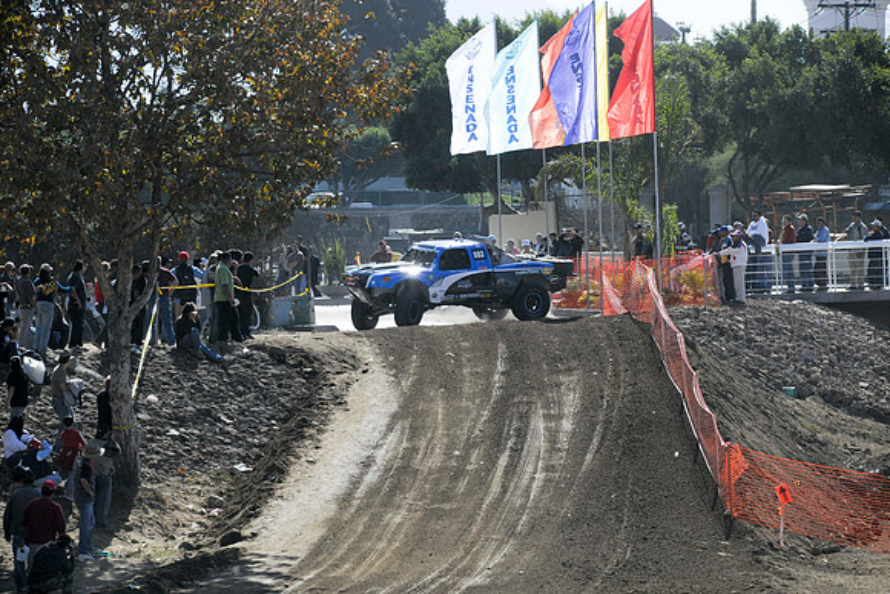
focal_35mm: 220
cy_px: 297
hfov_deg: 9.4
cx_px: 445
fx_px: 5440
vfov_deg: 6.2
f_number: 13
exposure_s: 1/1600
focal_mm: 220
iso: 800
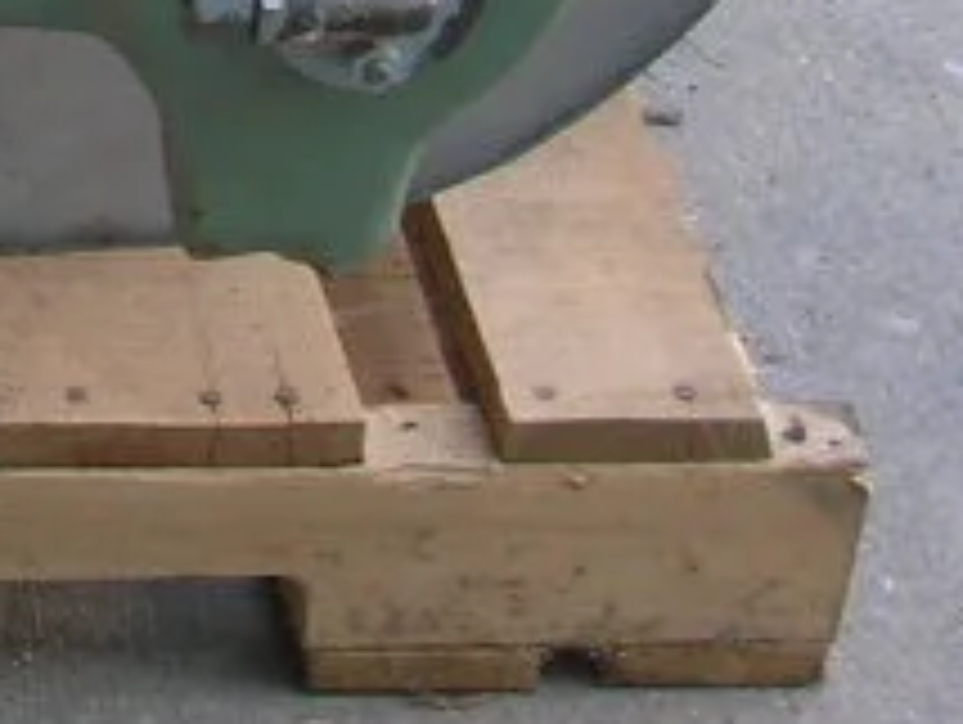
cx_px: -706
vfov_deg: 6.6
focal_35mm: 220
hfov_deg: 8.7
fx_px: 6127
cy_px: -657
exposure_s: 1/31.2
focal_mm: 7.7
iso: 50
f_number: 3.2
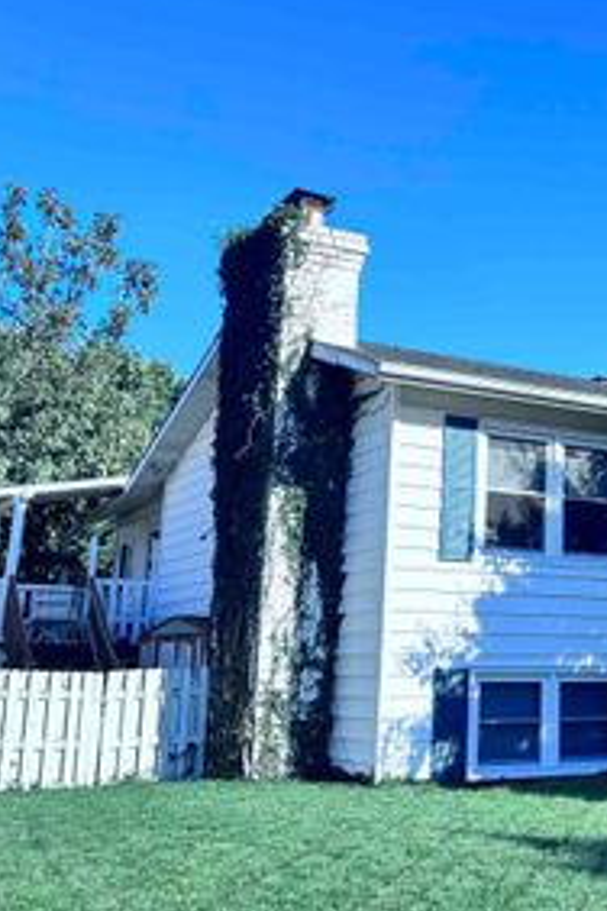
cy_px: 431
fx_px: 1214
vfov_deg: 41.1
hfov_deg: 26.2
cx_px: 639
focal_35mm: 48
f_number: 1.6
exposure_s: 1/1912
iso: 50
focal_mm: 5.96
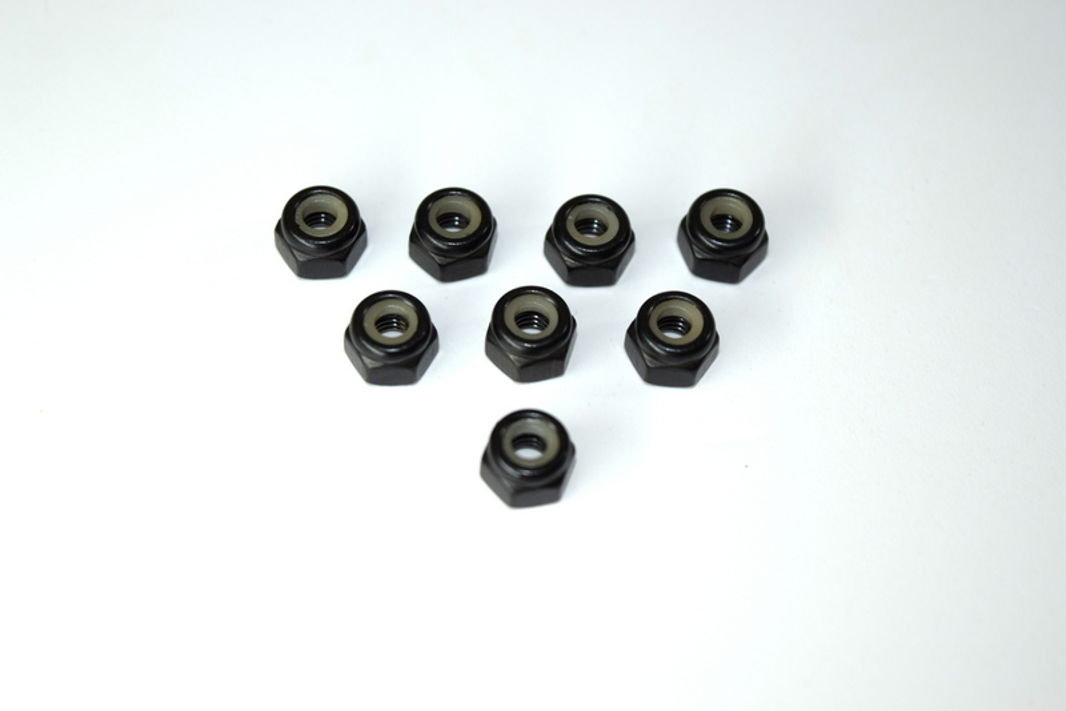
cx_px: 533
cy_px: 356
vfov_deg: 17.5
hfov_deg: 26.0
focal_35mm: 78
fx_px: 2310
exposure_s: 1/125
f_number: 5.6
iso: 100
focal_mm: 52
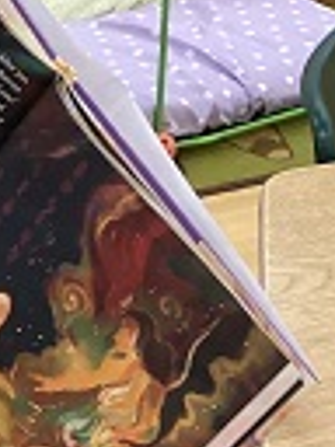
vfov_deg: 16.3
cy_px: 248
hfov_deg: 11.5
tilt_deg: -27.8
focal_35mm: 121
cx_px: -232
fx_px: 1561
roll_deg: +2.8
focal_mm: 3.3
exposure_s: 1/24
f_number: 2.4
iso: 640
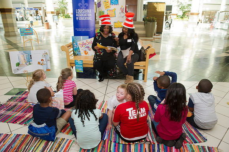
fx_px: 153
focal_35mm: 24
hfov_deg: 73.8
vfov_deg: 53.1
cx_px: 114
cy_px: 76
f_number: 5.6
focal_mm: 24
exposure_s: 1/250
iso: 1250
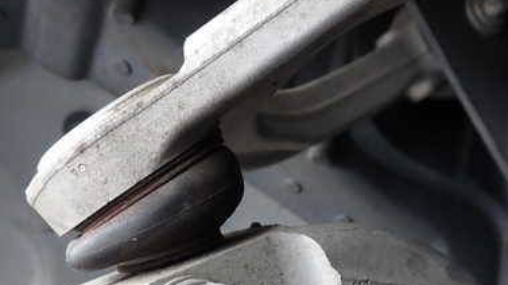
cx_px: 252
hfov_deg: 39.9
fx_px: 700
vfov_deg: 22.9
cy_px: 207
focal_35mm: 52
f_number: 3.2
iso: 100
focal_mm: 5.4
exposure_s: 1/80
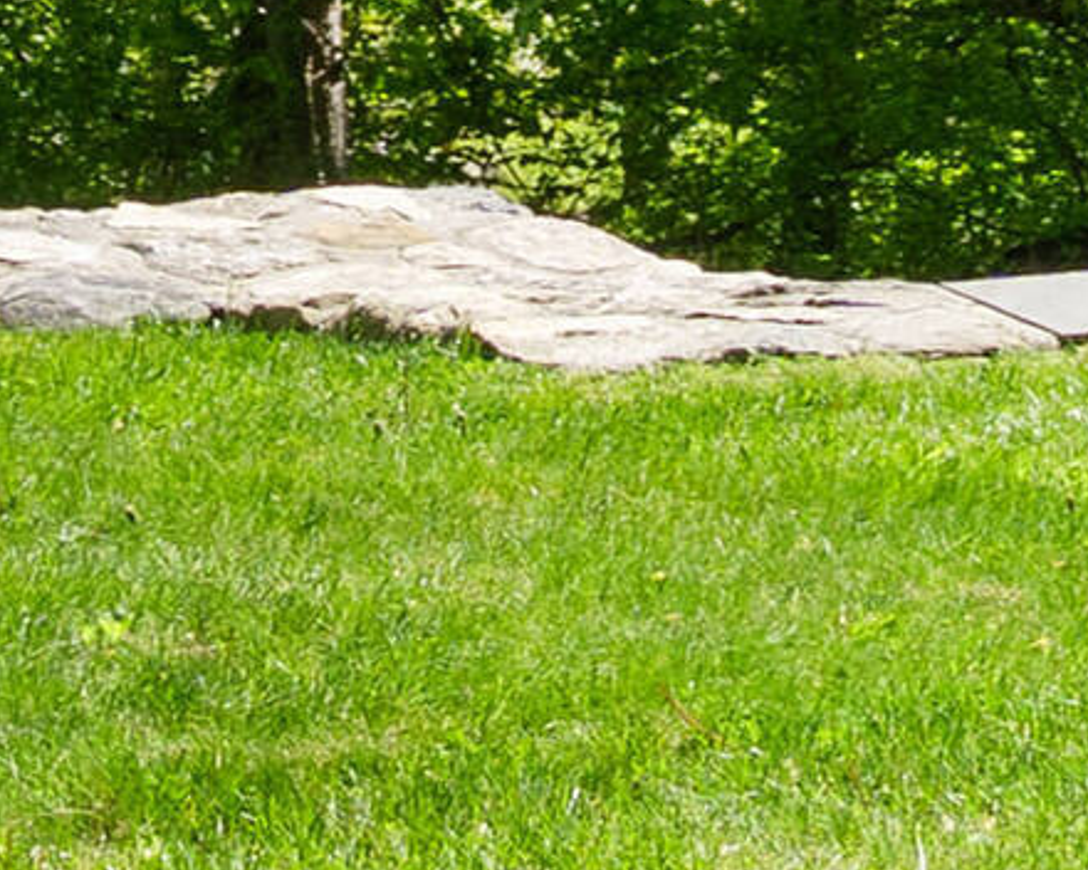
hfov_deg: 7.0
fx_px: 8855
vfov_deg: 5.4
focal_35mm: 275
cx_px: 823
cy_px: -1574
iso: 320
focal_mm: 28
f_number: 8
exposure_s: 1/250
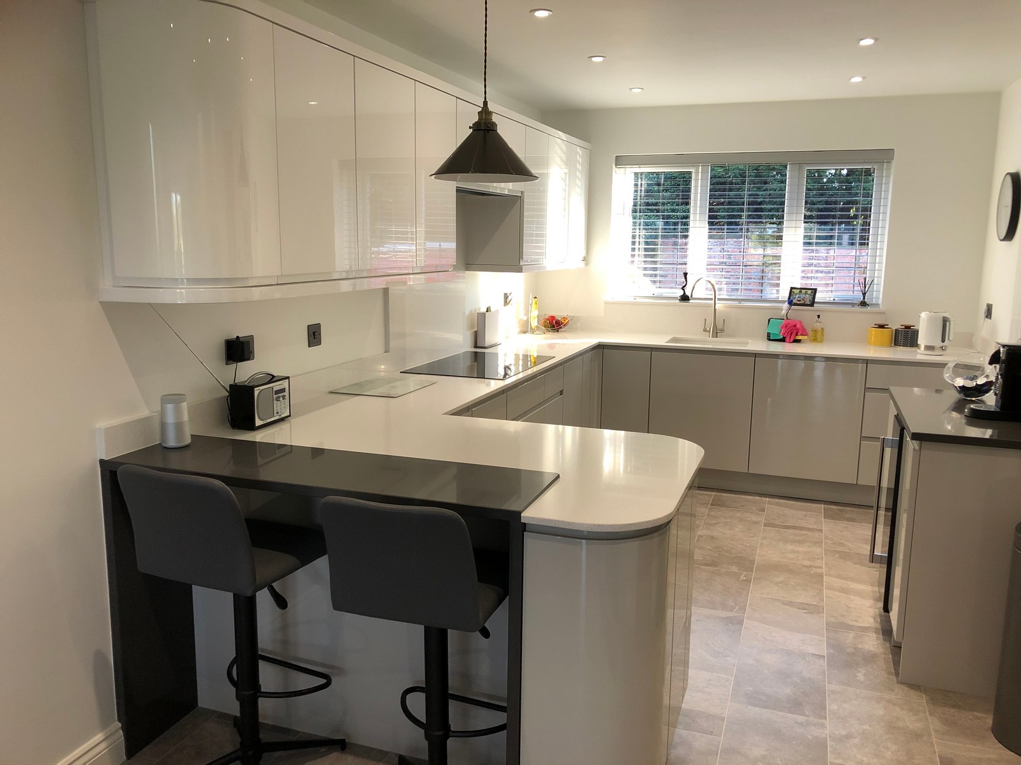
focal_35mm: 28
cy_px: 382
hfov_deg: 63.4
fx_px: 826
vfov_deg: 49.7
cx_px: 510
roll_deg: +0.8
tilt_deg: -9.7
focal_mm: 3.99
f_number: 1.8
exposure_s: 1/33
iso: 25
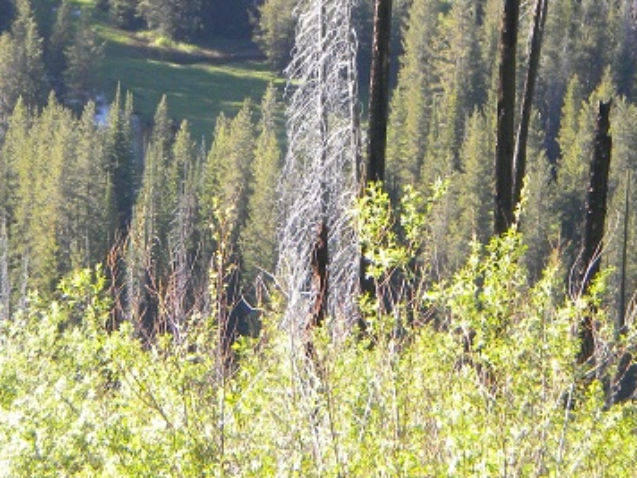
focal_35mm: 221
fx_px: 4067
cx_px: 136
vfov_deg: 6.7
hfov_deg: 8.9
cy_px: 61
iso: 146
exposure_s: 1/106
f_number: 5.9
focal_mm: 18.9
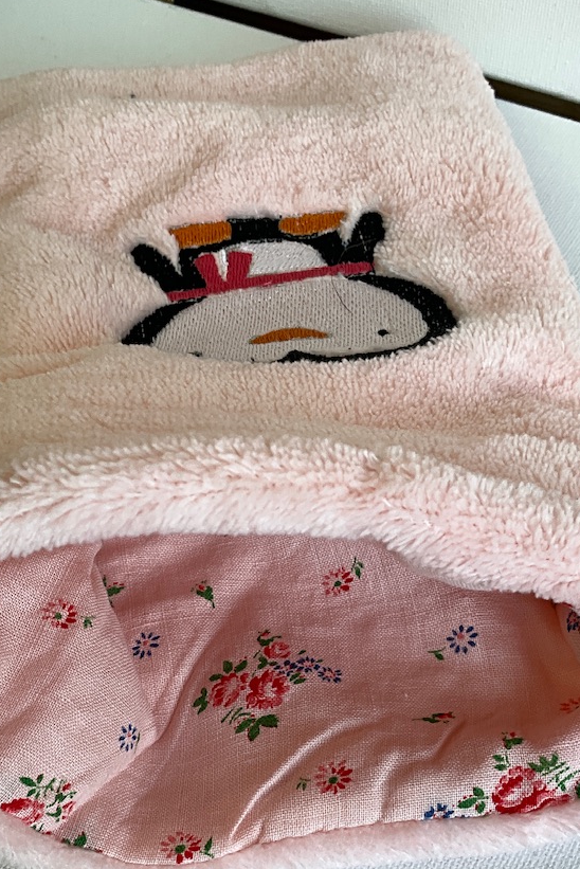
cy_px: 650
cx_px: 256
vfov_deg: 40.7
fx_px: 1135
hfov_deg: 28.6
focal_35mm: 47
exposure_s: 1/100
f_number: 1.8
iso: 20
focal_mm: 3
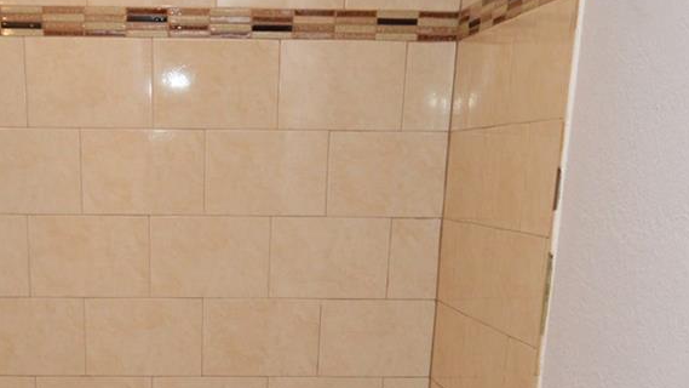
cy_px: 495
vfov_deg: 20.7
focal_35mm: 53
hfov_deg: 37.9
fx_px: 968
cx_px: 153
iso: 450
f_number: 4
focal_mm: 12
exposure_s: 1/60
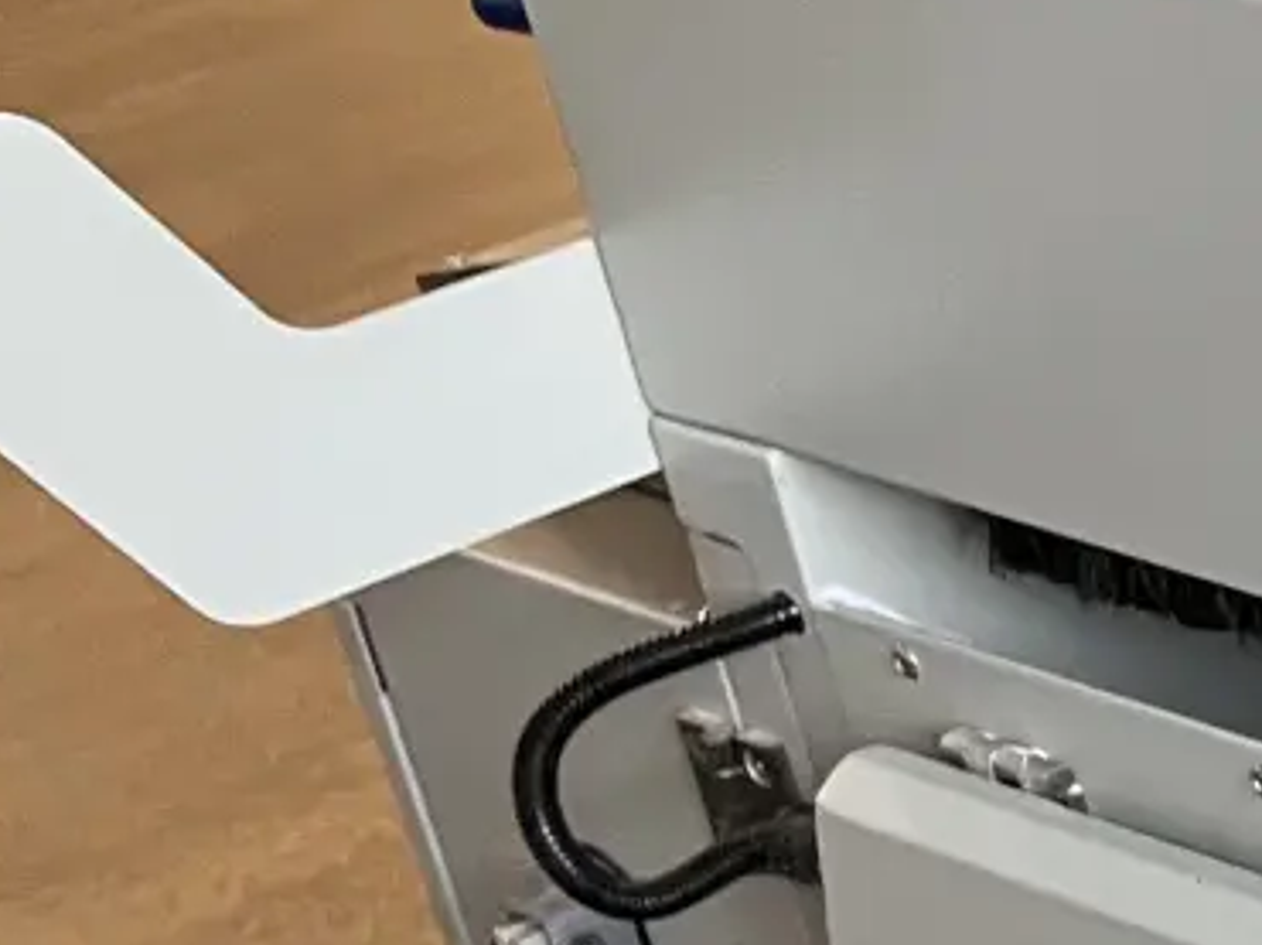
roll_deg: +3.3
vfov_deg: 10.9
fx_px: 4919
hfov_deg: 11.6
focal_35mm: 135
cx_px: 3172
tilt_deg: -29.4
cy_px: 788
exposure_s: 1/75
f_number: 1.6
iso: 125
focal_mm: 5.1
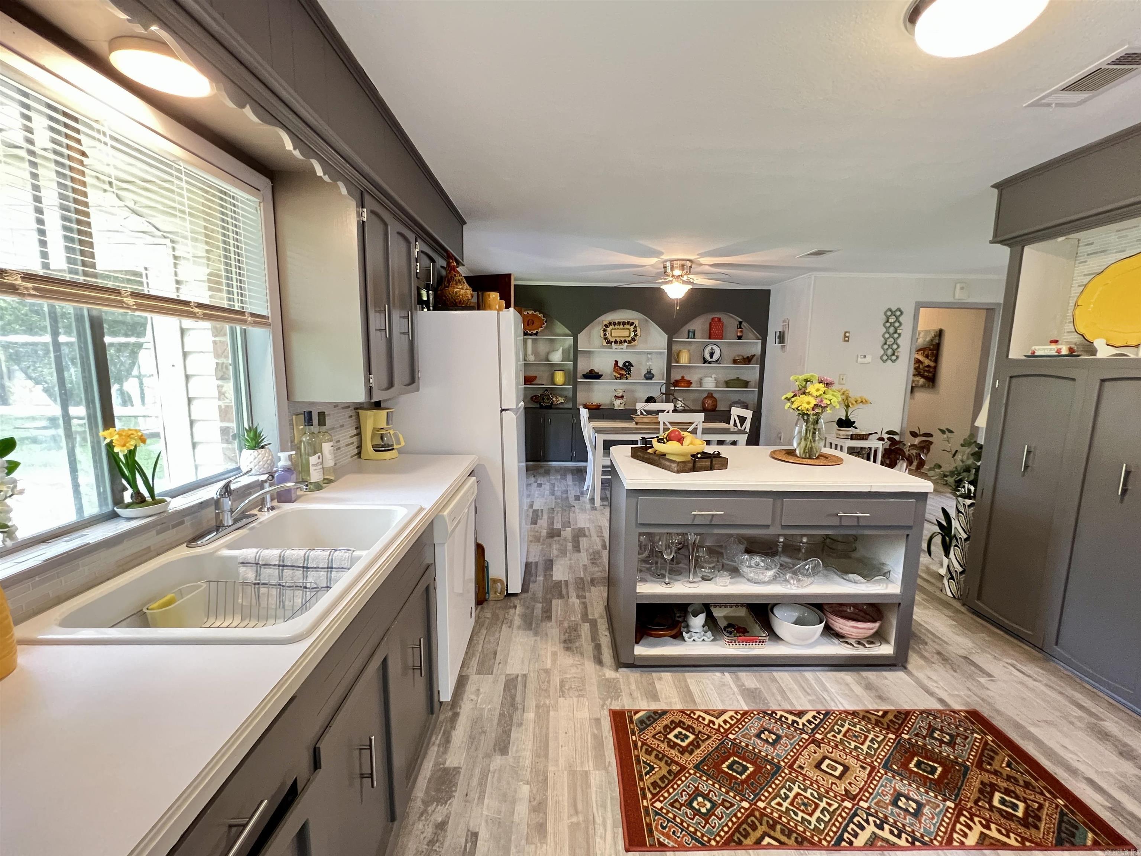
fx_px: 429
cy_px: 428
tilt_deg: -7.1
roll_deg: +1.4
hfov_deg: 106.2
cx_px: 570
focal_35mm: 13
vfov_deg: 89.9
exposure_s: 1/60
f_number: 1.8
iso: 500
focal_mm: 1.57
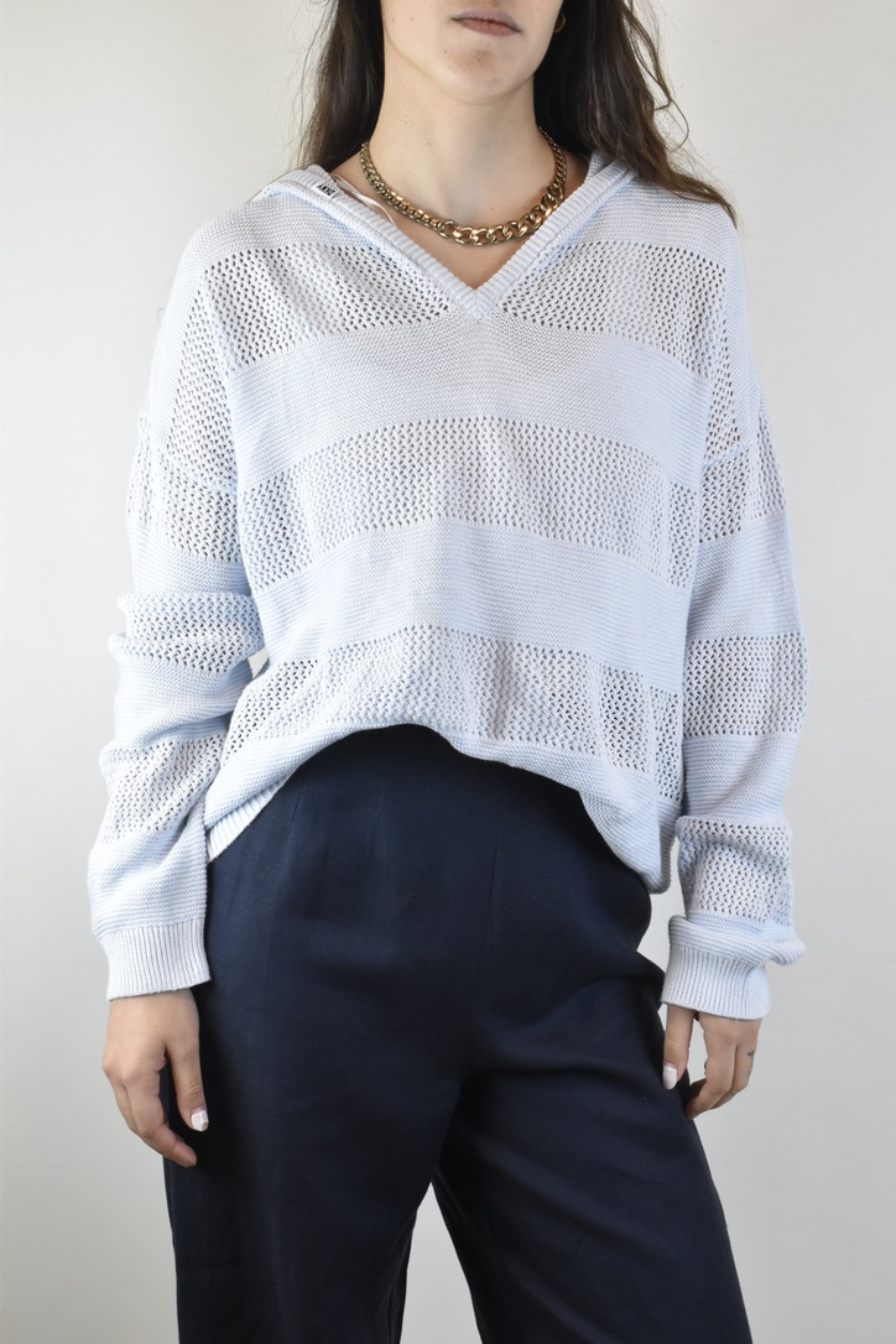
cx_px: 448
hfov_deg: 22.6
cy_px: 672
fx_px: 2240
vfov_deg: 33.4
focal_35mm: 60
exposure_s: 1/60
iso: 1600
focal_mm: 40
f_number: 16
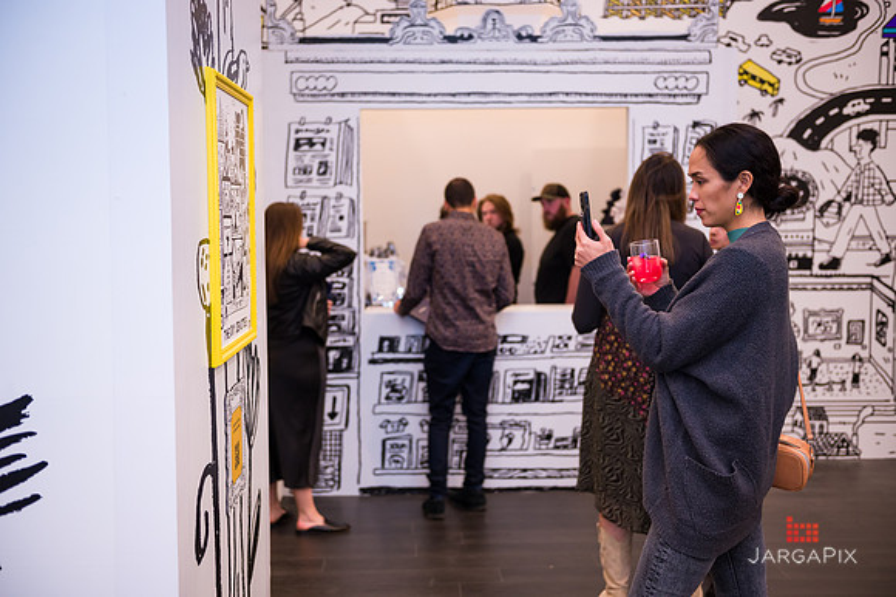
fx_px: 1094
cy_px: 298
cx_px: 448
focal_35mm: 44
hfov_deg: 44.5
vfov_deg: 30.5
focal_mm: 44
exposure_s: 1/200
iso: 1600
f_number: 3.2
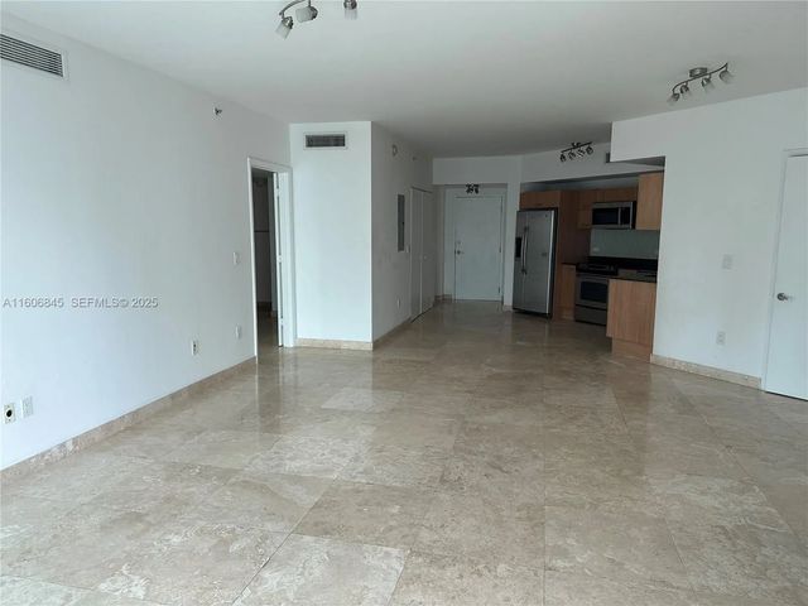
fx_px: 560
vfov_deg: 56.8
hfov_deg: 71.6
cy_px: 303
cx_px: 404
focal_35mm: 24
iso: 125
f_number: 1.78
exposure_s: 1/121
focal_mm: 6.86
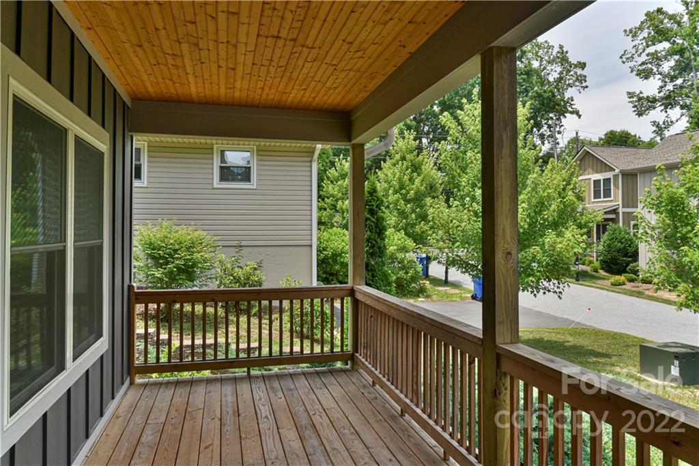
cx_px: 350
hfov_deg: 73.7
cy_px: 233
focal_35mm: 24
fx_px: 466
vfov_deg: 53.1
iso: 1600
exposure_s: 1/320
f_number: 10
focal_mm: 24
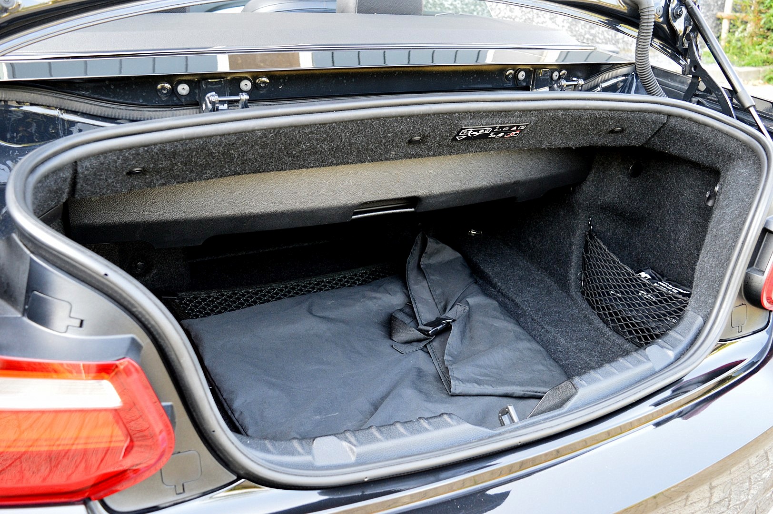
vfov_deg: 39.9
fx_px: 708
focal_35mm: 33
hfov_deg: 57.3
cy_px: 257
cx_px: 386
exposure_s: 1/60
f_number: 5
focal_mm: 22
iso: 800
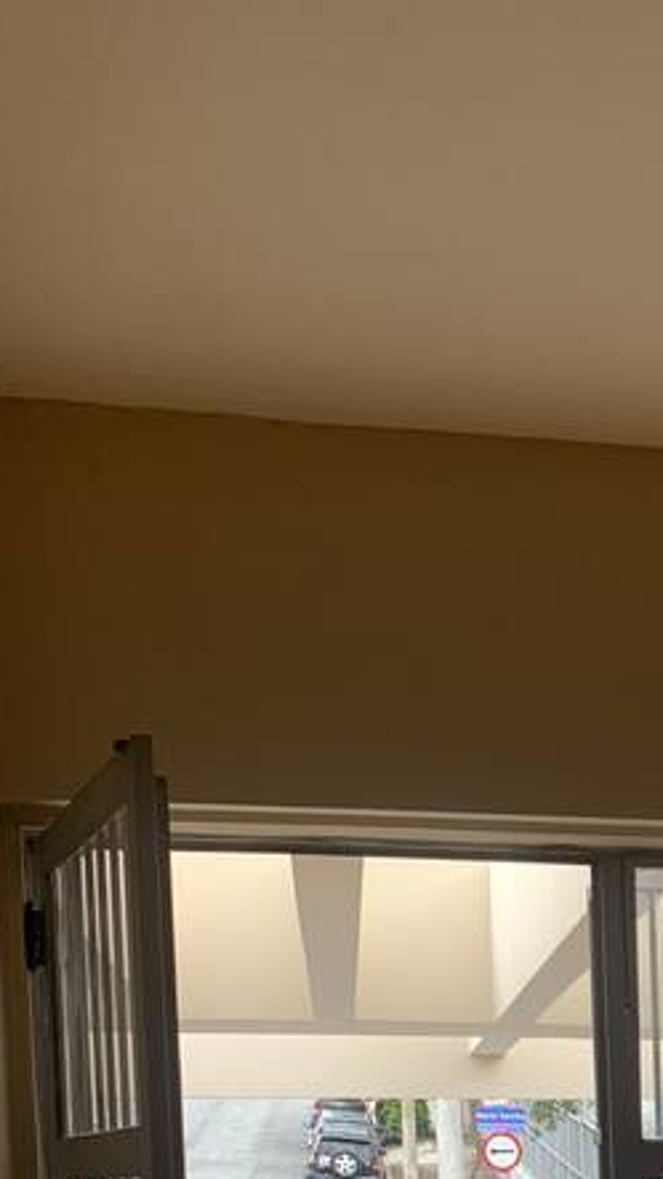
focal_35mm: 69
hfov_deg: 16.3
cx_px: 911
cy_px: 1389
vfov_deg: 27.2
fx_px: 2158
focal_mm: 4.25
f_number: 1.8
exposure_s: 1/138
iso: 25
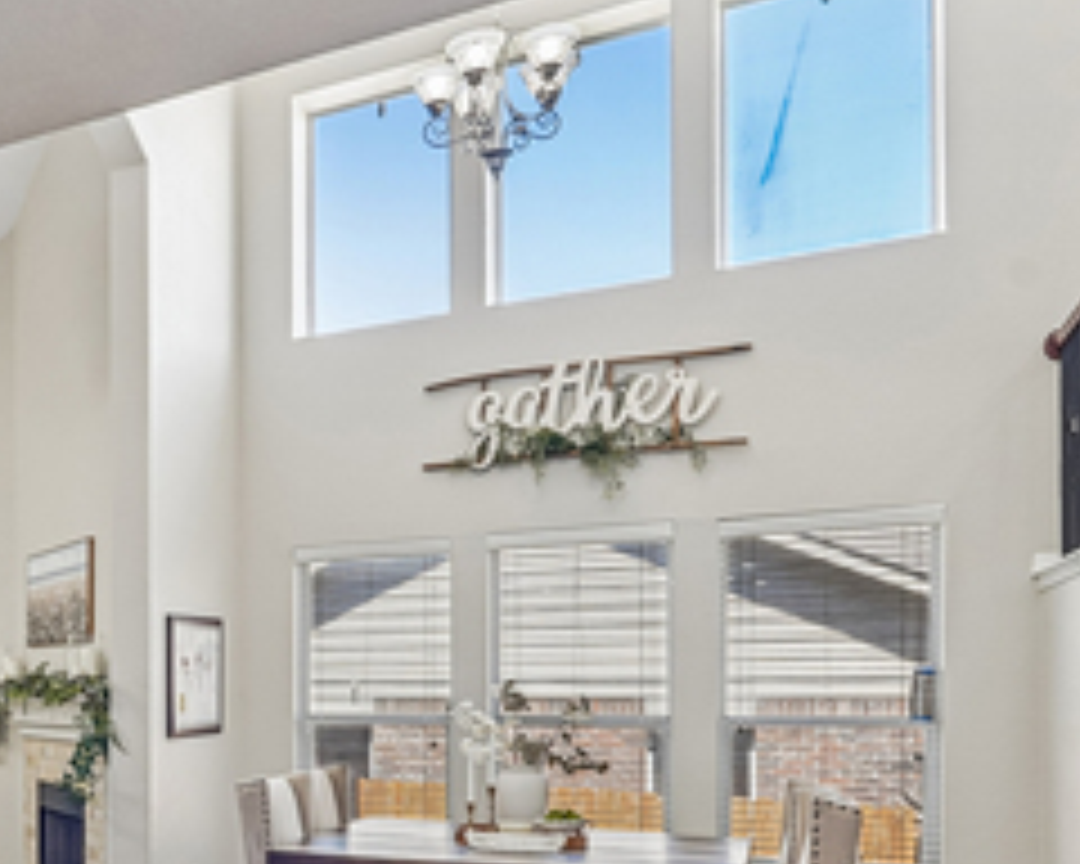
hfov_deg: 36.7
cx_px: -140
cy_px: 686
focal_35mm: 41
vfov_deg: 35.2
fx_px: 1319
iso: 400
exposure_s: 1/10
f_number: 8
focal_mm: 16.5
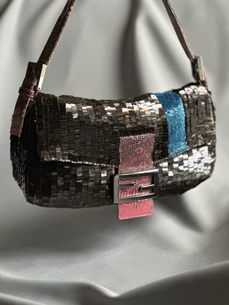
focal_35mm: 77
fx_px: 679
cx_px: 114
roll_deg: +0.2
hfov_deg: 19.1
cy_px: 152
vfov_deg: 25.3
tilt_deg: -8.2
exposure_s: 1/21
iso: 500
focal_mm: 9
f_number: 2.8
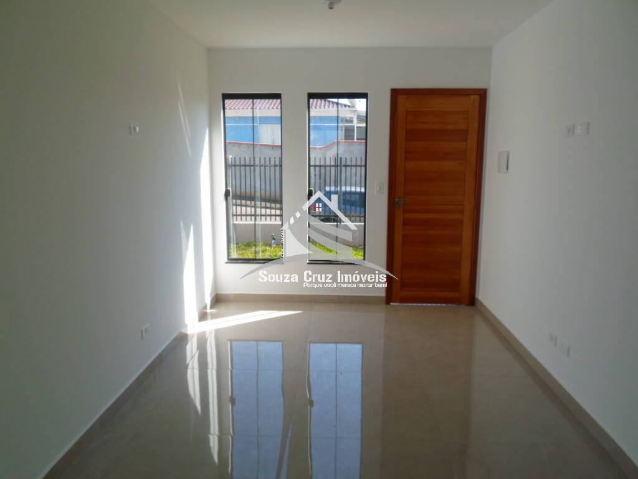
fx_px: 461
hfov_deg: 69.4
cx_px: 319
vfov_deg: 54.9
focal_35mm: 25
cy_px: 240
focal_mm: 4.5
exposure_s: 1/500
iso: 80
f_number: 2.5
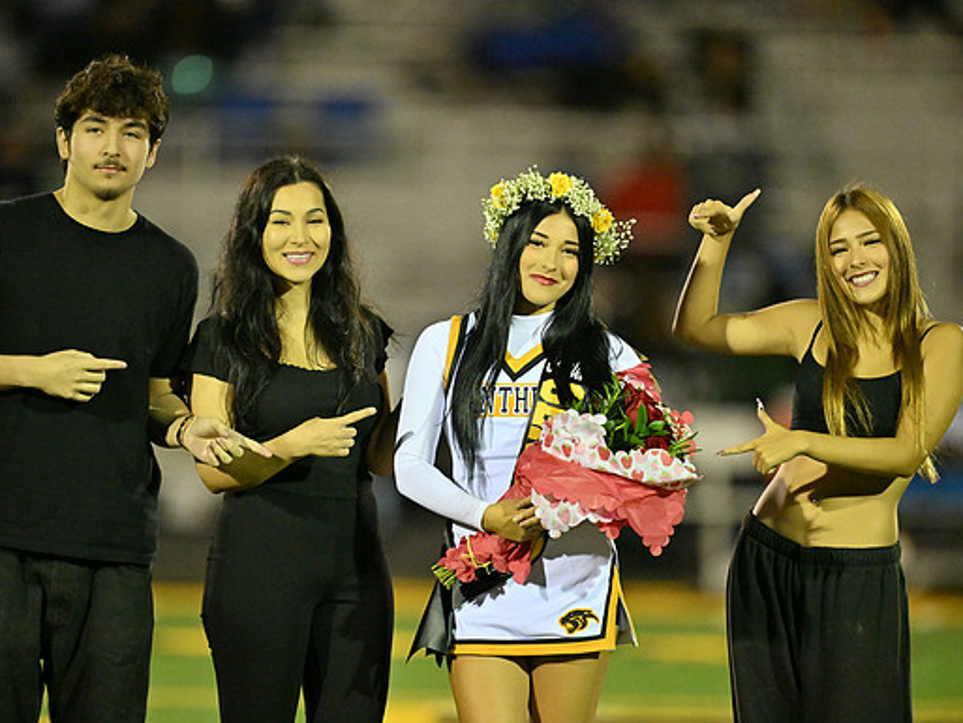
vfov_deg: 3.4
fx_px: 12104
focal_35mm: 435
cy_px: 362
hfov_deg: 4.6
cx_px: 473
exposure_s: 1/1000
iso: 3200
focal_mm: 400
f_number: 2.8
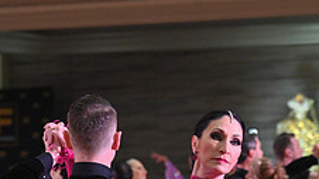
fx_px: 2723
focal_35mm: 322
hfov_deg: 6.7
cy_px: 342
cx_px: 153
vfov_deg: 3.7
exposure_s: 1/320
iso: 2500
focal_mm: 120
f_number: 5
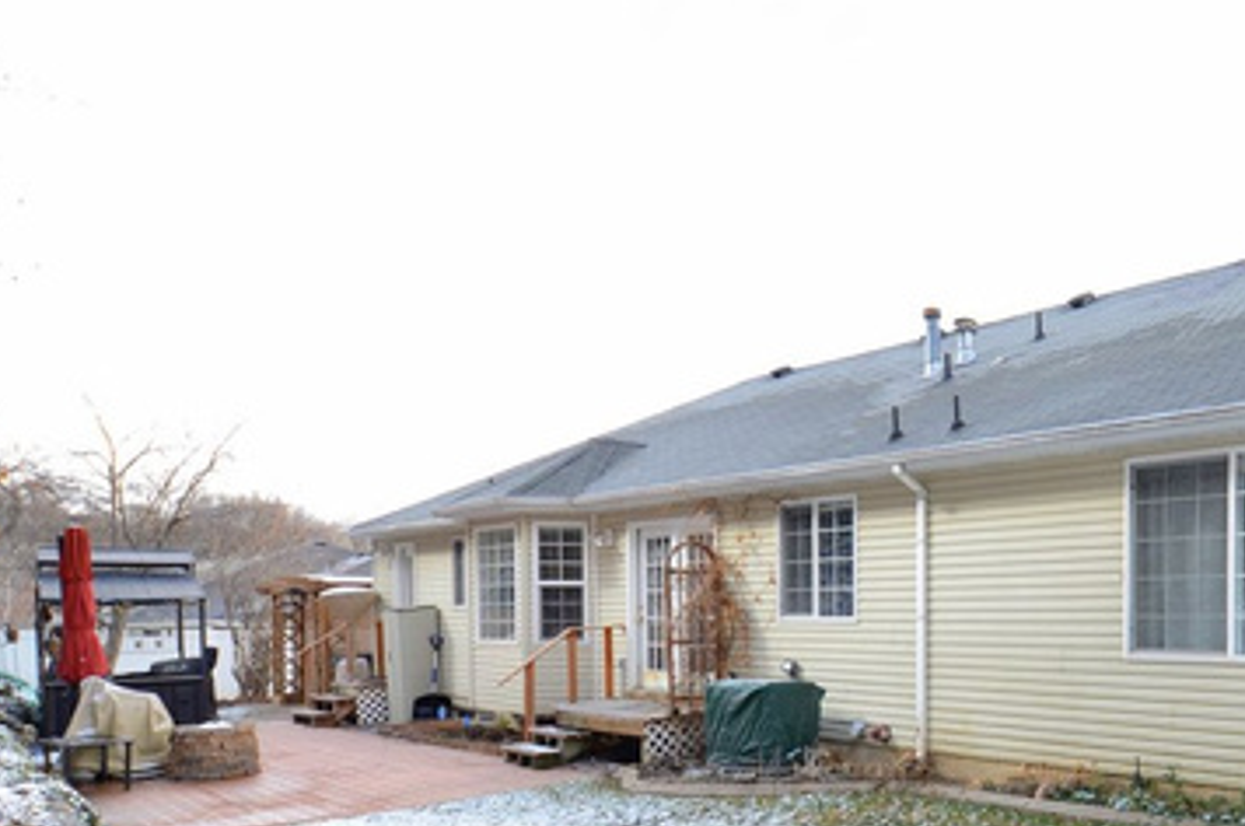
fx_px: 932
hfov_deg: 60.5
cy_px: 637
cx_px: 1042
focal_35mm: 27
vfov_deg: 45.8
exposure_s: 1/100
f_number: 5
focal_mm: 10
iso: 100
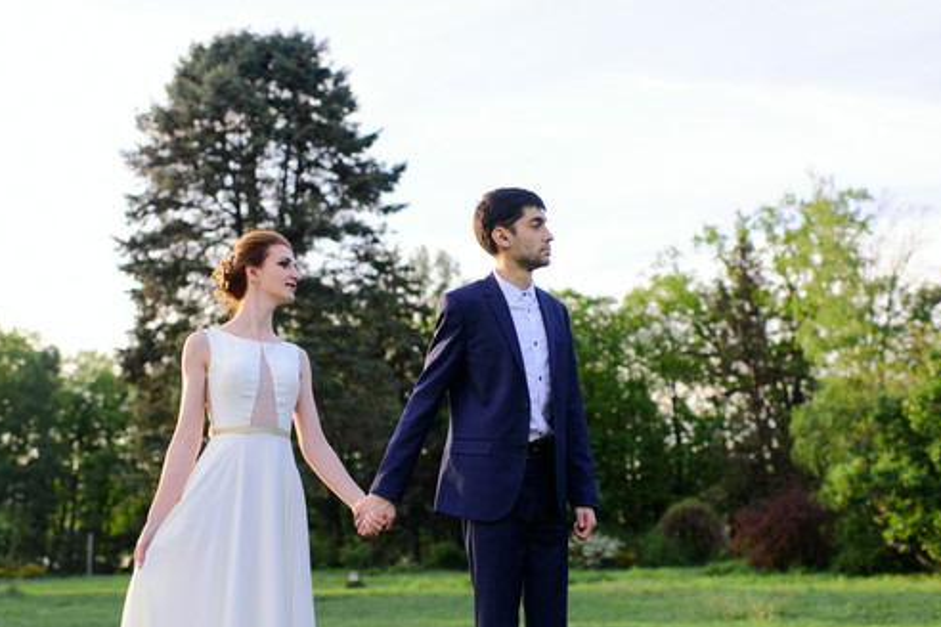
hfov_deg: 46.4
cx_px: 432
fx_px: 1098
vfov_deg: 31.9
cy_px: 331
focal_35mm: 42
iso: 100
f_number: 2.2
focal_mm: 35
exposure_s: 1/500
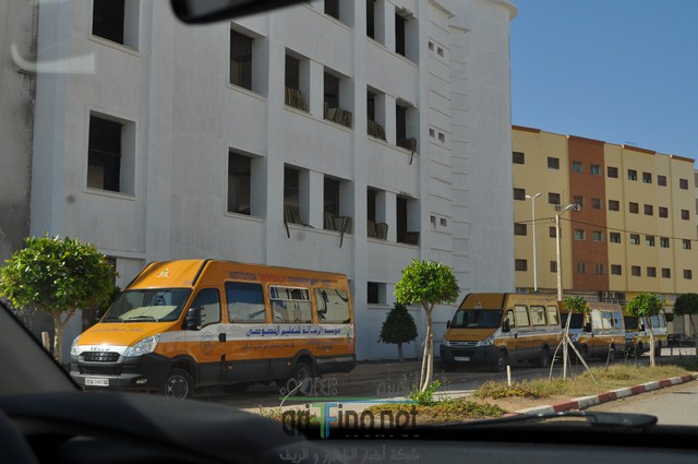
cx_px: 349
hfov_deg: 42.4
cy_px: 232
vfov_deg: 28.9
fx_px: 900
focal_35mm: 46
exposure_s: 1/400
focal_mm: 31
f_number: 10
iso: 200
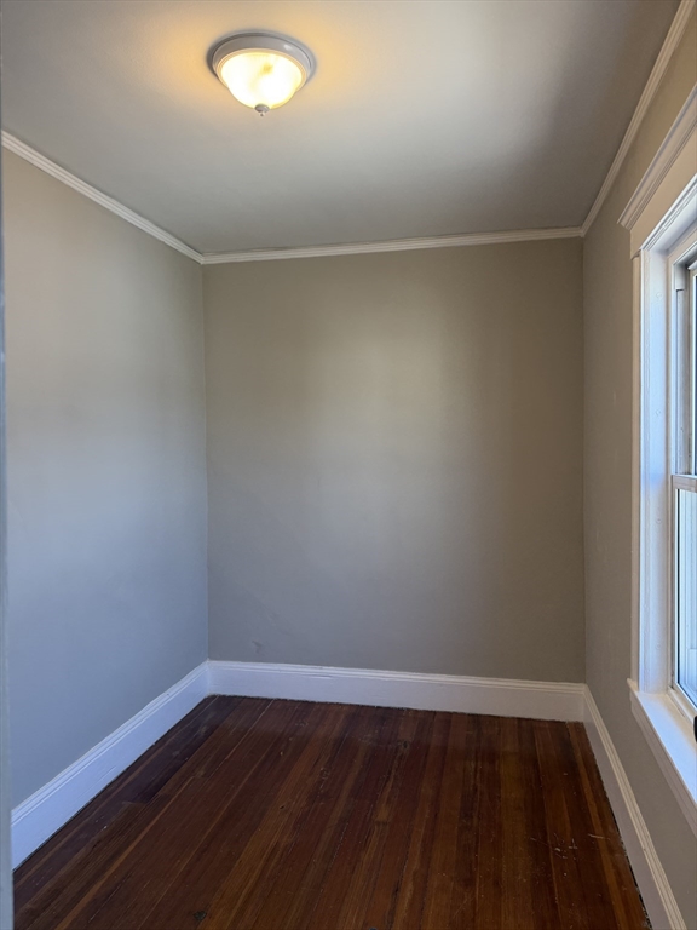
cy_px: 465
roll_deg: +0.8
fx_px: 644
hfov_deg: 56.8
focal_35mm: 24
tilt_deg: -1.6
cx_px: 348
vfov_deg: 71.6
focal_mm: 6.76
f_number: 1.78
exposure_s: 1/120
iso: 64
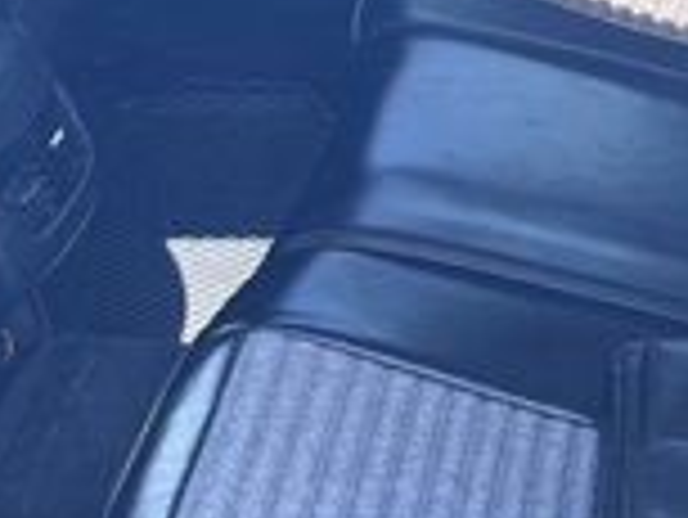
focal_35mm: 68
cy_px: -117
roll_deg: +3.3
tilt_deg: -24.5
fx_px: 1353
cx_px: 634
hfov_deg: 27.4
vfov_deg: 20.2
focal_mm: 5.1
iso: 80
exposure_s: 1/121
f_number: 1.6
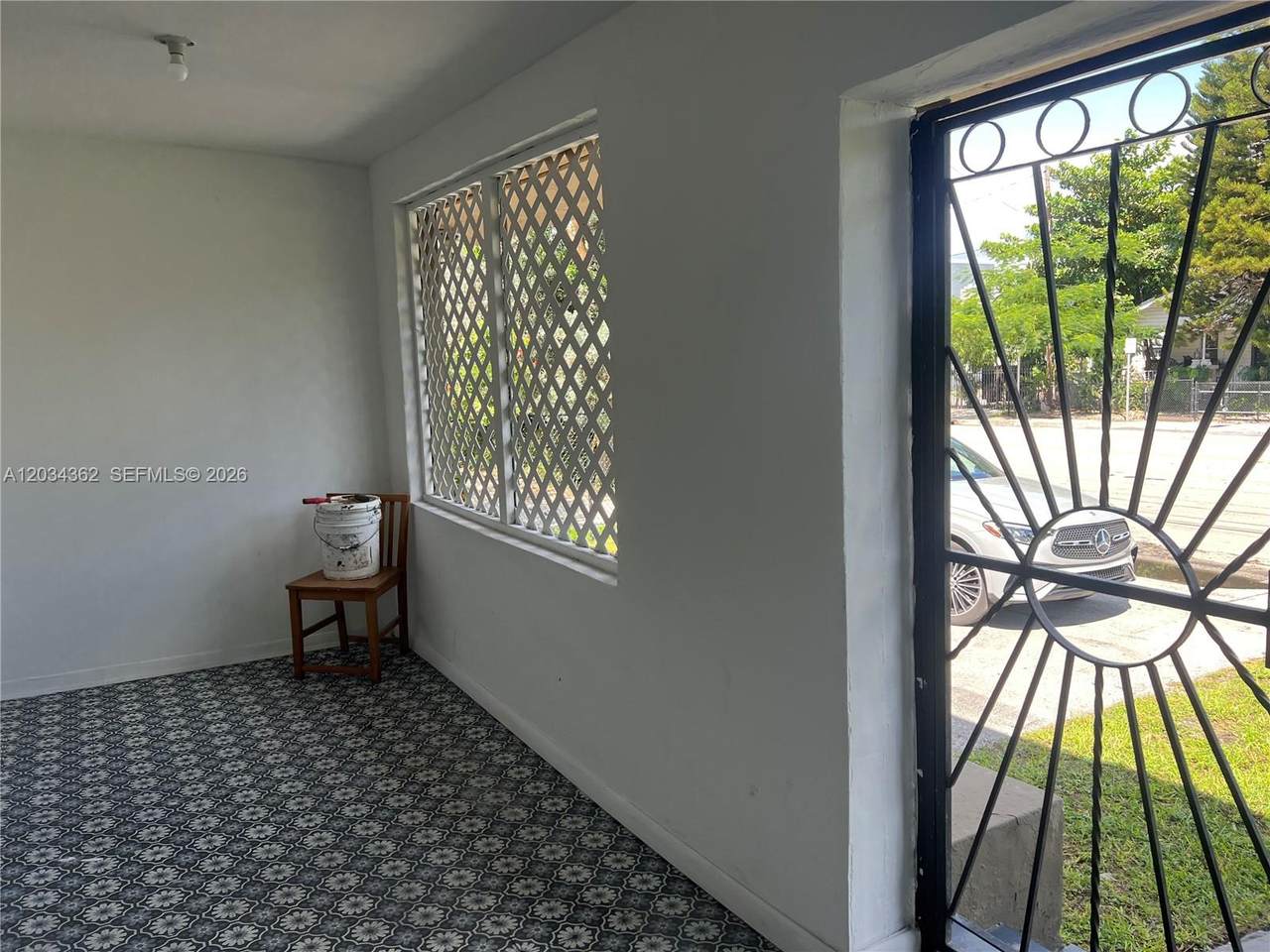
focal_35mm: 26
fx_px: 954
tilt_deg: -8.1
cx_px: 635
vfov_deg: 53.1
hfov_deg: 67.3
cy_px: 476
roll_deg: +1.8
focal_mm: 5.7
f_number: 1.5
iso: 50
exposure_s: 1/411
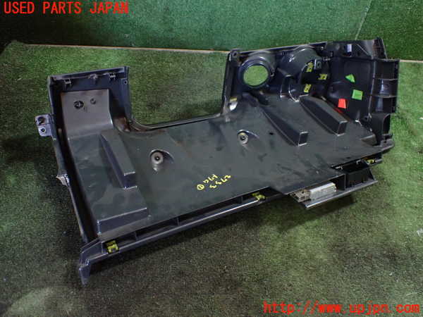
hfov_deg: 60.0
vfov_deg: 46.8
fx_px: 367
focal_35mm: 30
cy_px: 158
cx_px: 212
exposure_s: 1/125
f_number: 2.3
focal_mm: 5.4
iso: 800
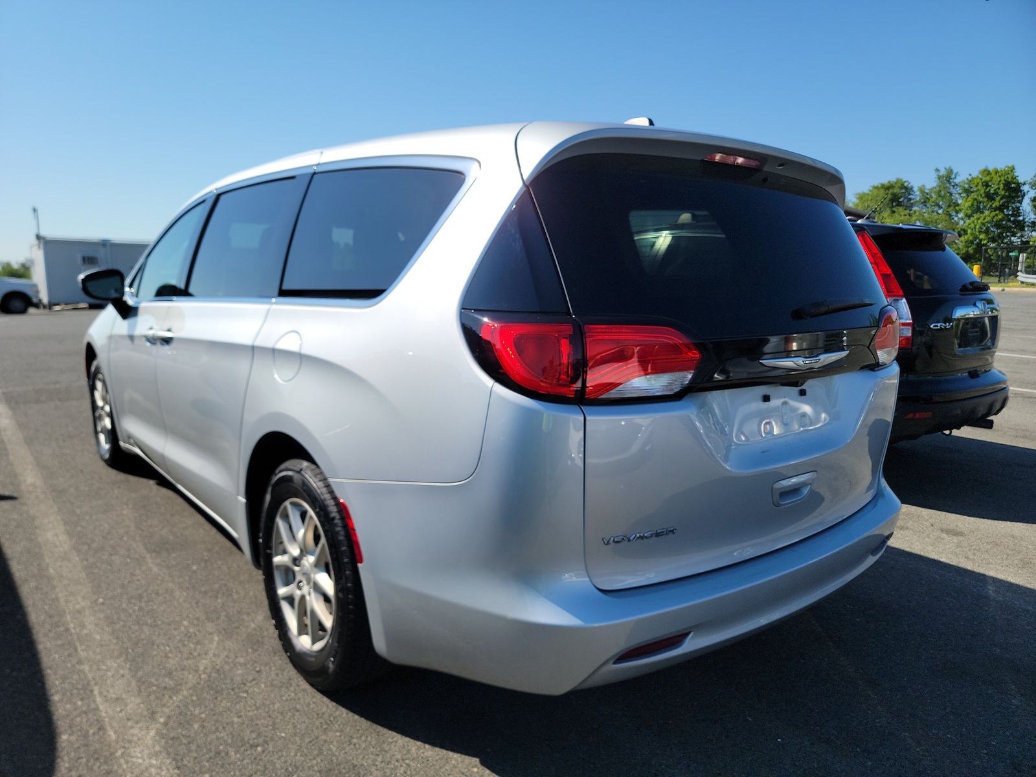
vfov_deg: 56.8
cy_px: 388
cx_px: 518
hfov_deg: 71.6
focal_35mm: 24
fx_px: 718
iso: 50
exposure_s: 1/952
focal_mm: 6.7
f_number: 1.8
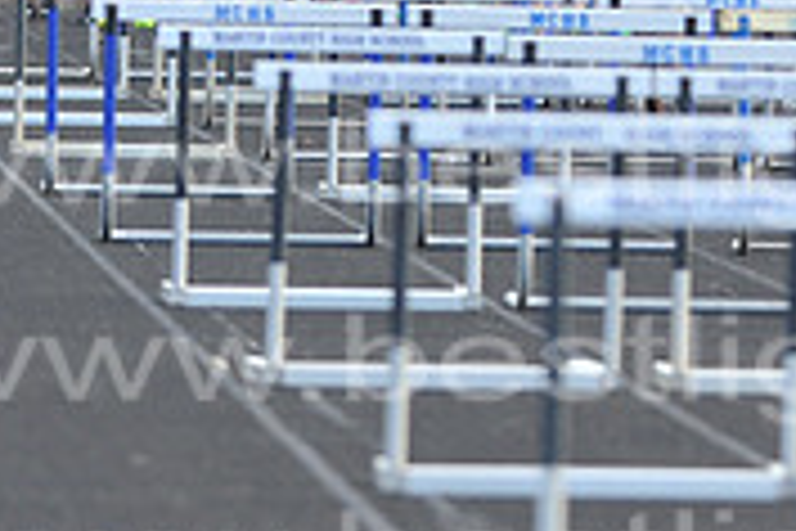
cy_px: -122
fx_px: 21778
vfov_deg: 1.4
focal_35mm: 985
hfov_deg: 2.1
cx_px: 926
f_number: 4.5
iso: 800
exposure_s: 1/800
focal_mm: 300
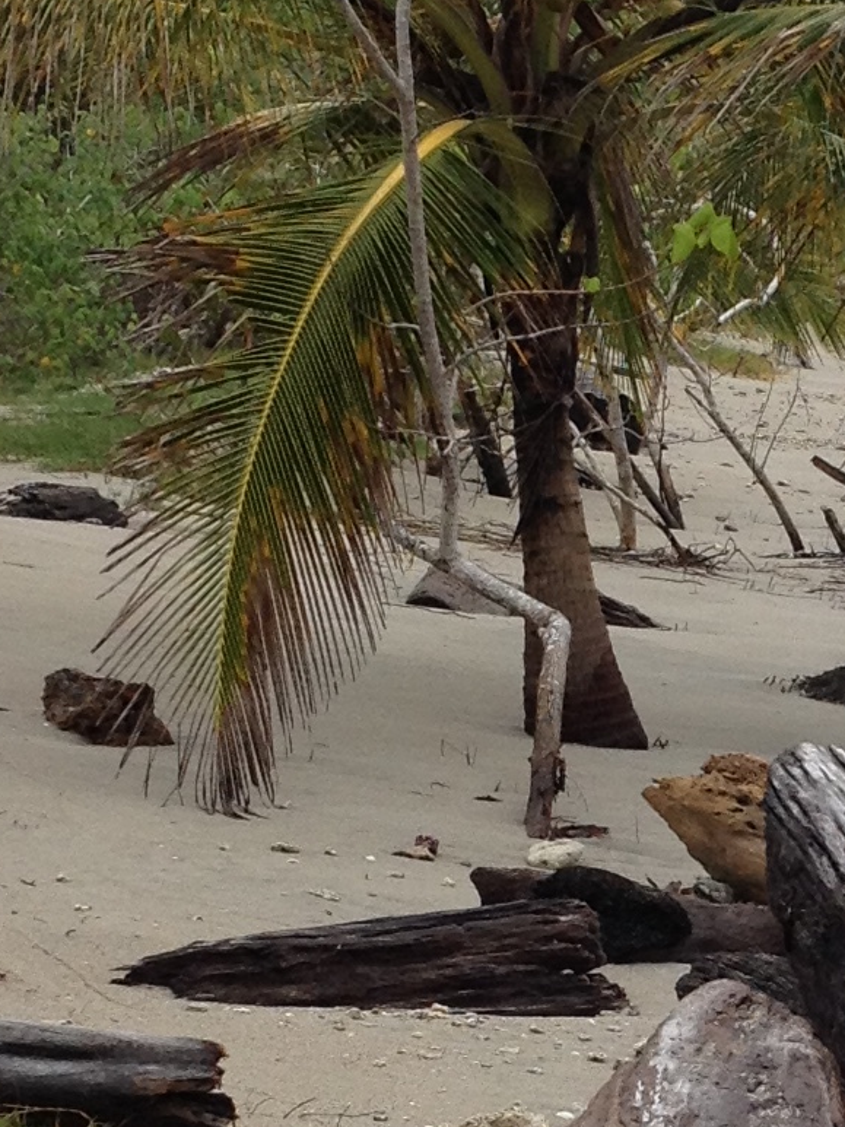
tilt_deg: -12.8
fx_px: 4817
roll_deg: +1.9
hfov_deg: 10.0
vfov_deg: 13.2
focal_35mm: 148
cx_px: 809
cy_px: 1077
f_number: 2.4
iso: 50
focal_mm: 4.28
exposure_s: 1/1004
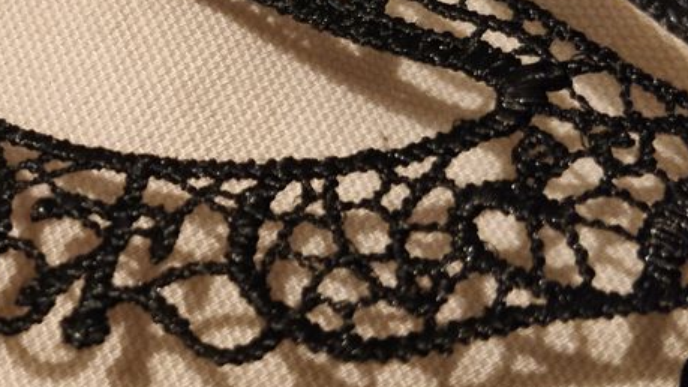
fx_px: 1040
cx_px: 36
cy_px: 72
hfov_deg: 34.1
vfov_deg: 20.8
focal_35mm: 57
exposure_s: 1/33
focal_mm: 4.1
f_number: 1.7
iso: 2000
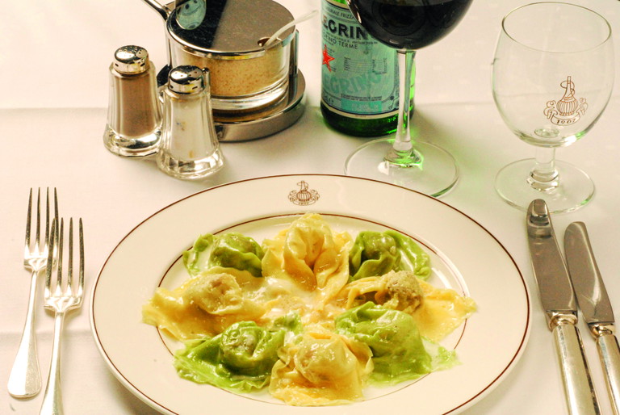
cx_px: 310
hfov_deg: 22.6
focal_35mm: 90
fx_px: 1552
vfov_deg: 15.2
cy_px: 208
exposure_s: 1/100
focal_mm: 60
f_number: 32
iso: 1600
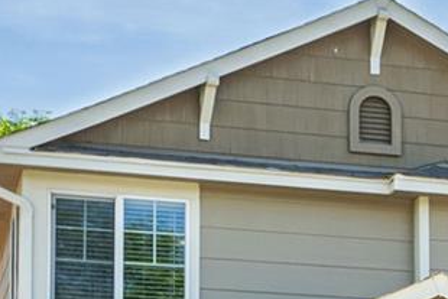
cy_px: 576
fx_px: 2054
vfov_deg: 8.0
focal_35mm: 165
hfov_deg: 11.6
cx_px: 775
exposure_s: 1/2500
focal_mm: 21.6
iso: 400
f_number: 9
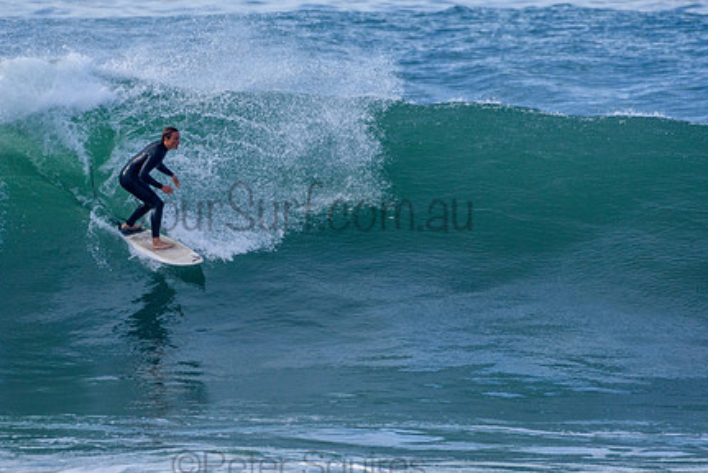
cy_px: 193
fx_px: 19856
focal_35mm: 1009
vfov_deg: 1.4
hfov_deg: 2.0
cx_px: 299
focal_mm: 500
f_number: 5.6
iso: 500
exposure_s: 1/2000
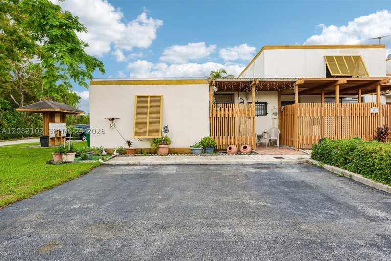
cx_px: 196
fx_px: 261
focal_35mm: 24
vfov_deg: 53.1
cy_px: 130
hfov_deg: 73.8
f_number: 9
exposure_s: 1/80
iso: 200
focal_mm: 24
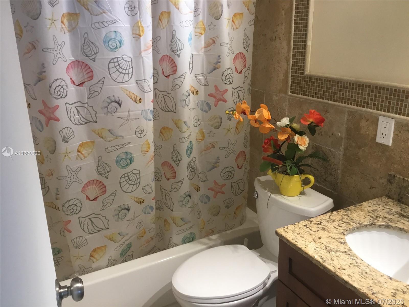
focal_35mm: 31
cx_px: 204
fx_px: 366
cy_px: 154
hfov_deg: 58.4
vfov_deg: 45.4
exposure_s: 1/30
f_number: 2.4
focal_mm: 3.3
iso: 64
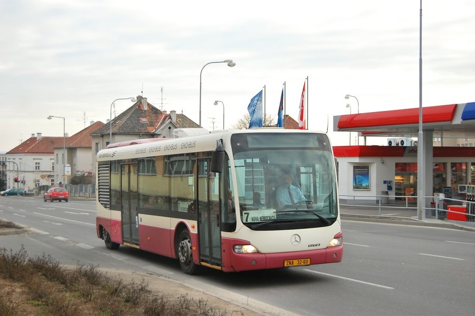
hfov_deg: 35.1
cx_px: 238
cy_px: 158
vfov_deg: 23.7
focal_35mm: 57
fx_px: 751
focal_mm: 38
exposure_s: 1/500
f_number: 4.8
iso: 400
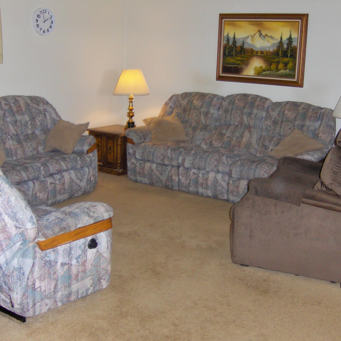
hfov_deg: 40.0
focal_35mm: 42
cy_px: 171
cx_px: 164
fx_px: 468
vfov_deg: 40.0
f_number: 2.8
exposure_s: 1/60
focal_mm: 7.5
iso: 100
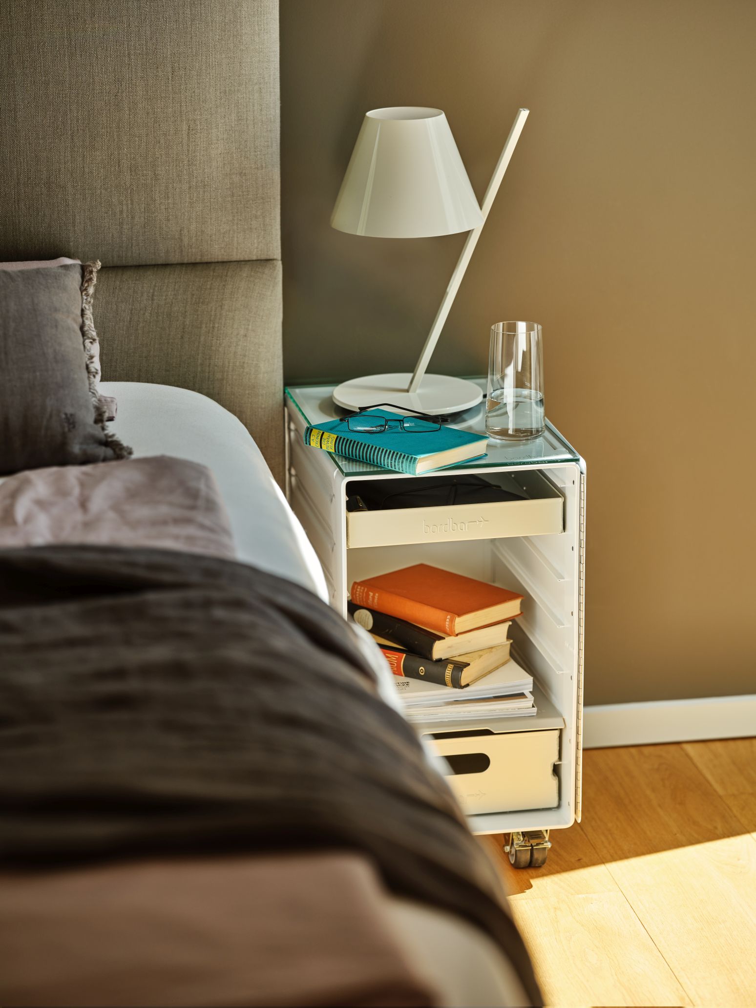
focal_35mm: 87
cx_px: 378
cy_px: 504
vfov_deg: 22.5
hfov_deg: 17.0
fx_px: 2533
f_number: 3.2
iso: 125
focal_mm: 110
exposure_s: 1/200
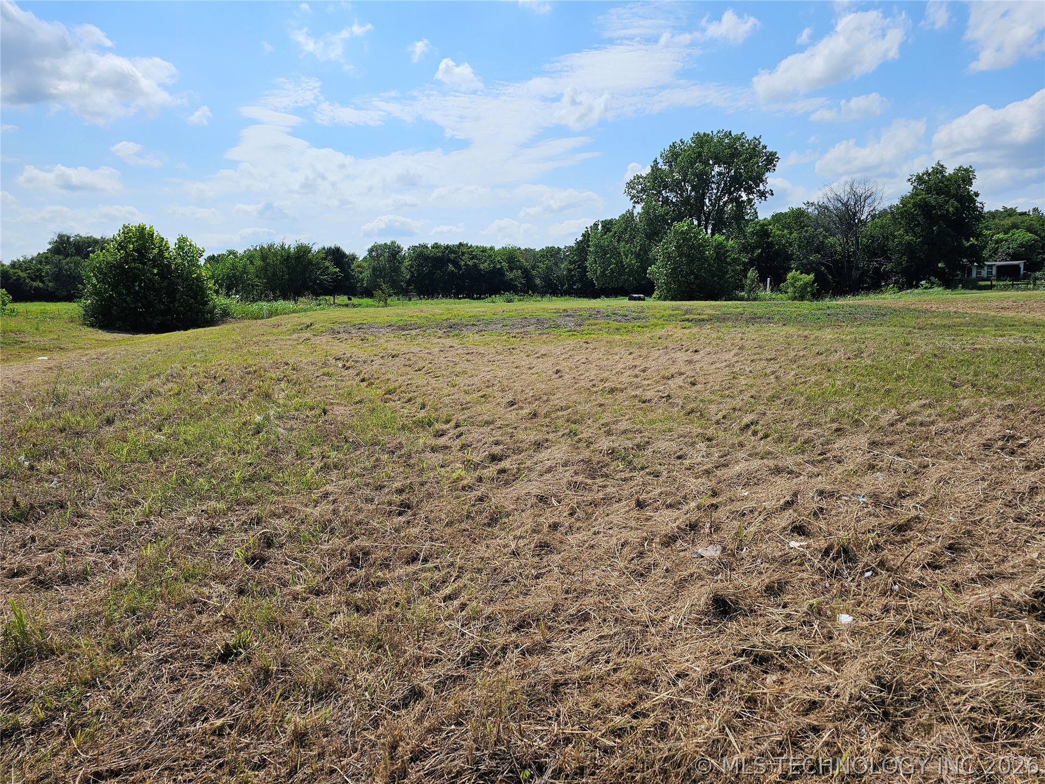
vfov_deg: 58.9
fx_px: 694
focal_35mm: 23
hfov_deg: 73.9
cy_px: 392
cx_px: 522
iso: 10
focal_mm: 6.3
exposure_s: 1/1509
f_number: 1.7
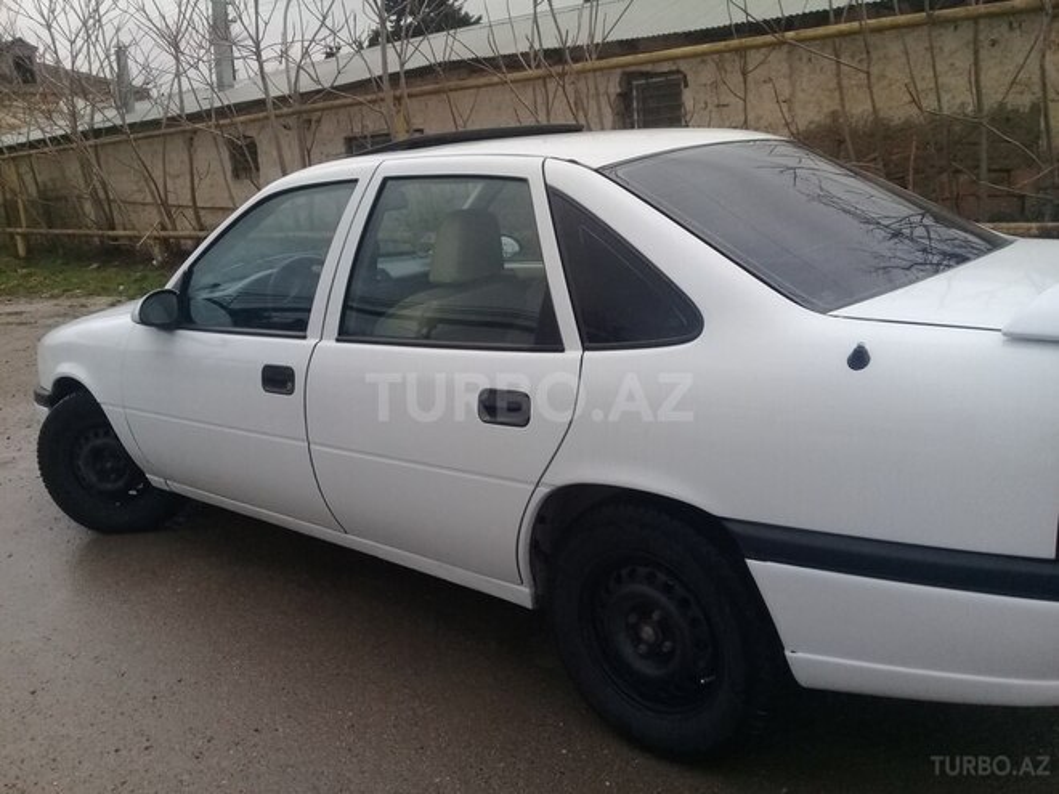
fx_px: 948
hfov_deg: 58.4
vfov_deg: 45.4
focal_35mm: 31
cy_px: 397
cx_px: 530
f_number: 2.2
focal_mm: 3.3
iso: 100
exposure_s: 1/120
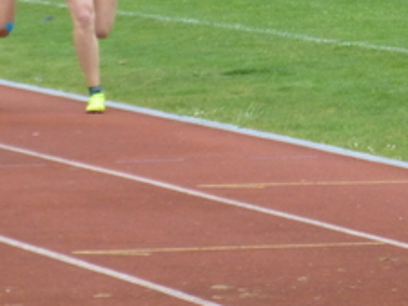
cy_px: -43
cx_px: 312
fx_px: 6545
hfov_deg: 3.6
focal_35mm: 555
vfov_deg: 2.7
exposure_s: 1/500
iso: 400
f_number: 5.6
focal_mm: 41.3
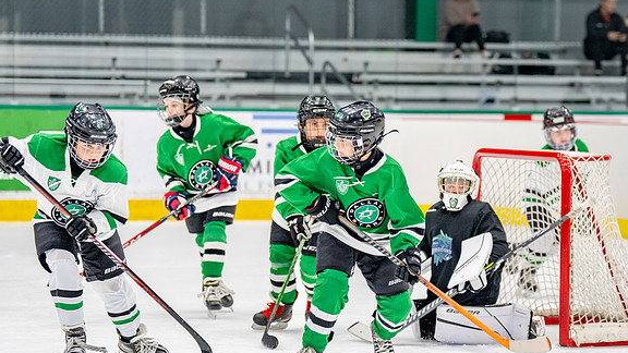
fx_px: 2764
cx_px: 462
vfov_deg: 7.3
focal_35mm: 166
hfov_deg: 12.9
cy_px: 218
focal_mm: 107
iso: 1000
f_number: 2.8
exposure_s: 1/1250
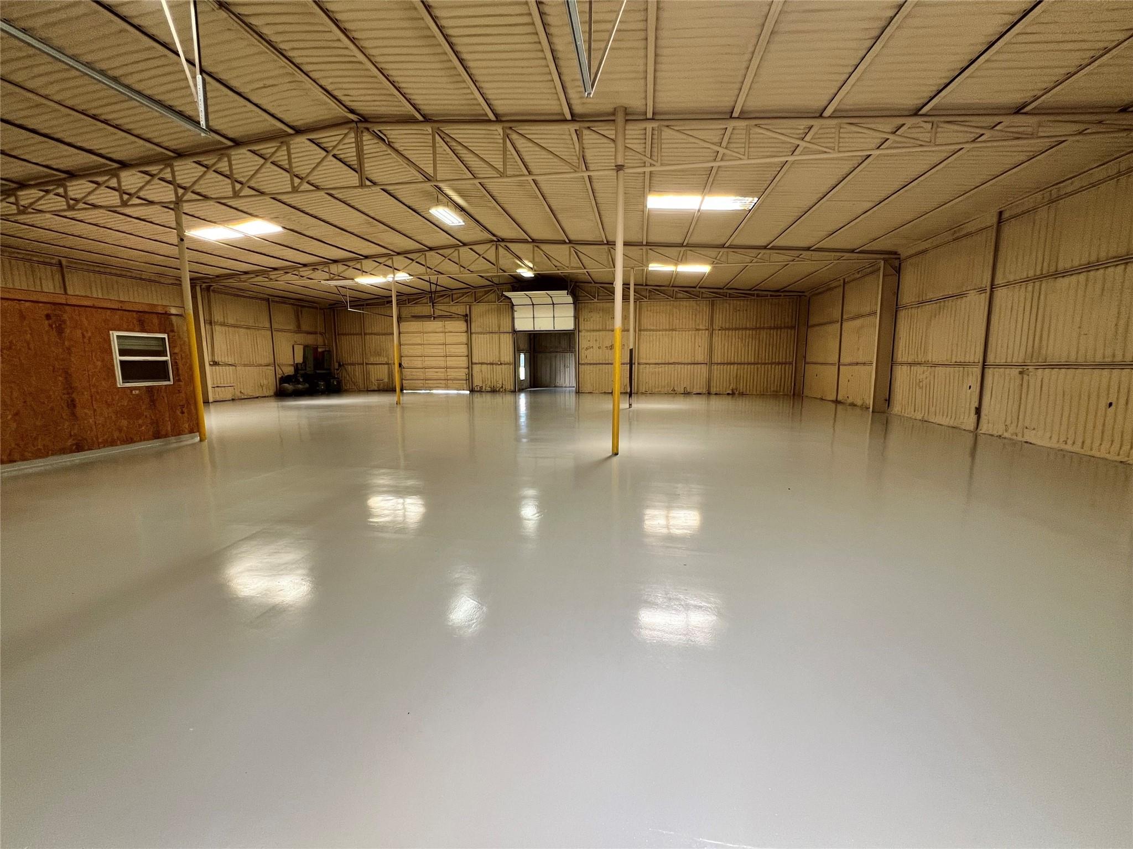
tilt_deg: -7.5
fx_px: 425
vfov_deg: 89.9
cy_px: 424
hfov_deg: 106.2
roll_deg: +0.7
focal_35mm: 13
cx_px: 566
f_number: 1.8
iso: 125
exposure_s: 1/99
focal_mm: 1.57
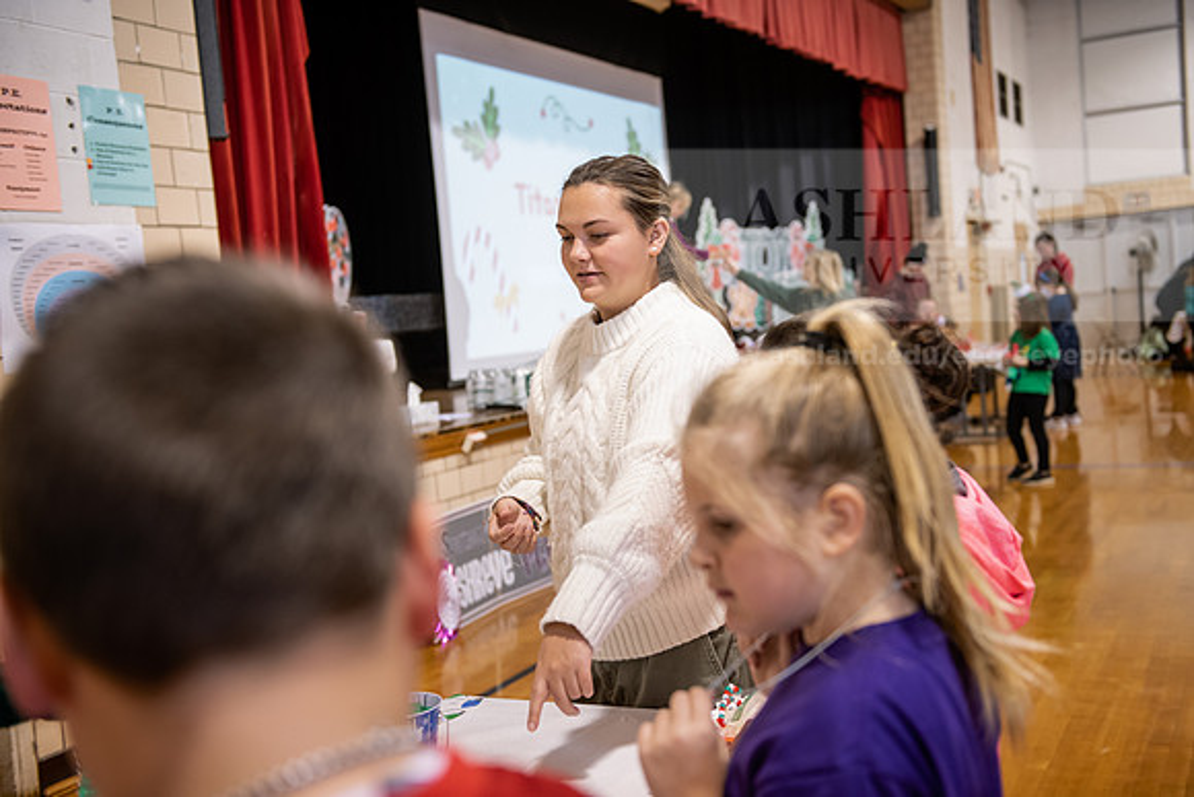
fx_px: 1327
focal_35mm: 40
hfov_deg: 48.4
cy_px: 398
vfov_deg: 33.4
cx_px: 597
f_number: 3.2
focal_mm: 40
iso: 1000
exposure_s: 1/160
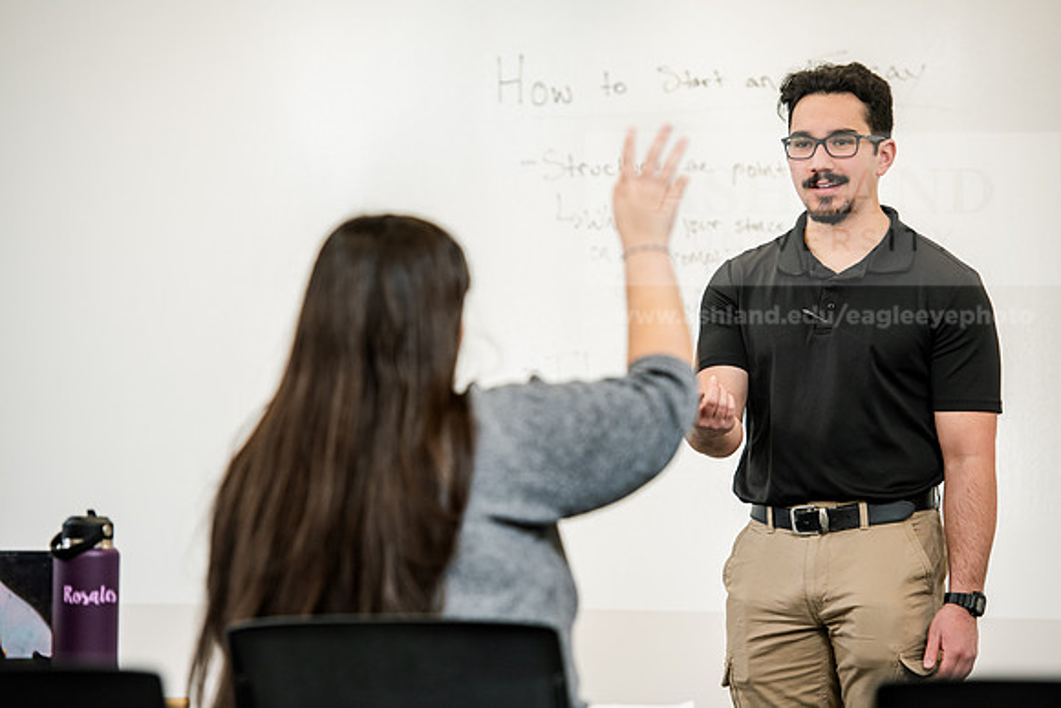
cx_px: 530
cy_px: 354
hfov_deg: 13.2
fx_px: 4569
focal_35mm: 155
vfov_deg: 8.9
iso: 1000
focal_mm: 155
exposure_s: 1/200
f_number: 3.5
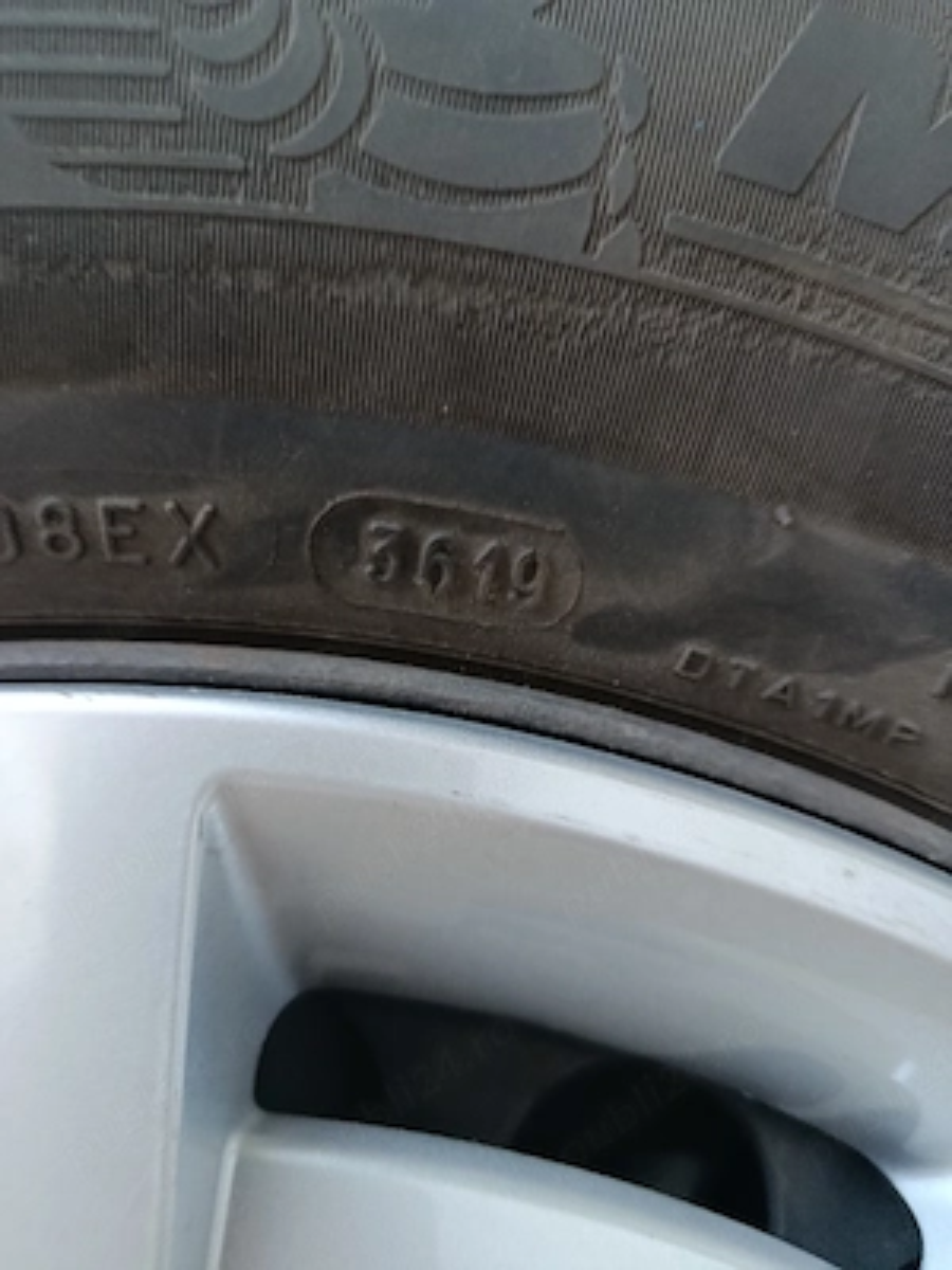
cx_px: 476
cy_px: 635
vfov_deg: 71.6
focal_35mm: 24
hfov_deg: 56.8
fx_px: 880
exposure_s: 1/33.4
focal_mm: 5.24
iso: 1059
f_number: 1.7
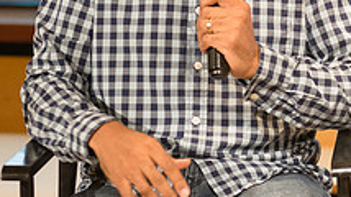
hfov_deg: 9.4
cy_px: -30
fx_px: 2111
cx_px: 399
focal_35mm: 227
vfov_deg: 5.3
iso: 2500
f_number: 4
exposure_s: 1/125
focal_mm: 80
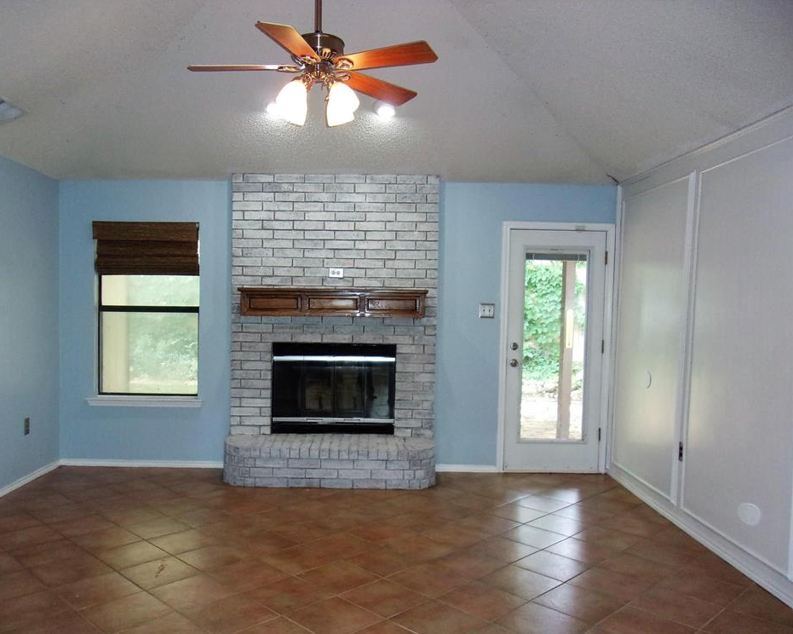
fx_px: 680
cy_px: 326
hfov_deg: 60.4
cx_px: 359
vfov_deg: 49.9
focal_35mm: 29
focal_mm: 4.9
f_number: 3
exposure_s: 1/34
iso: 250
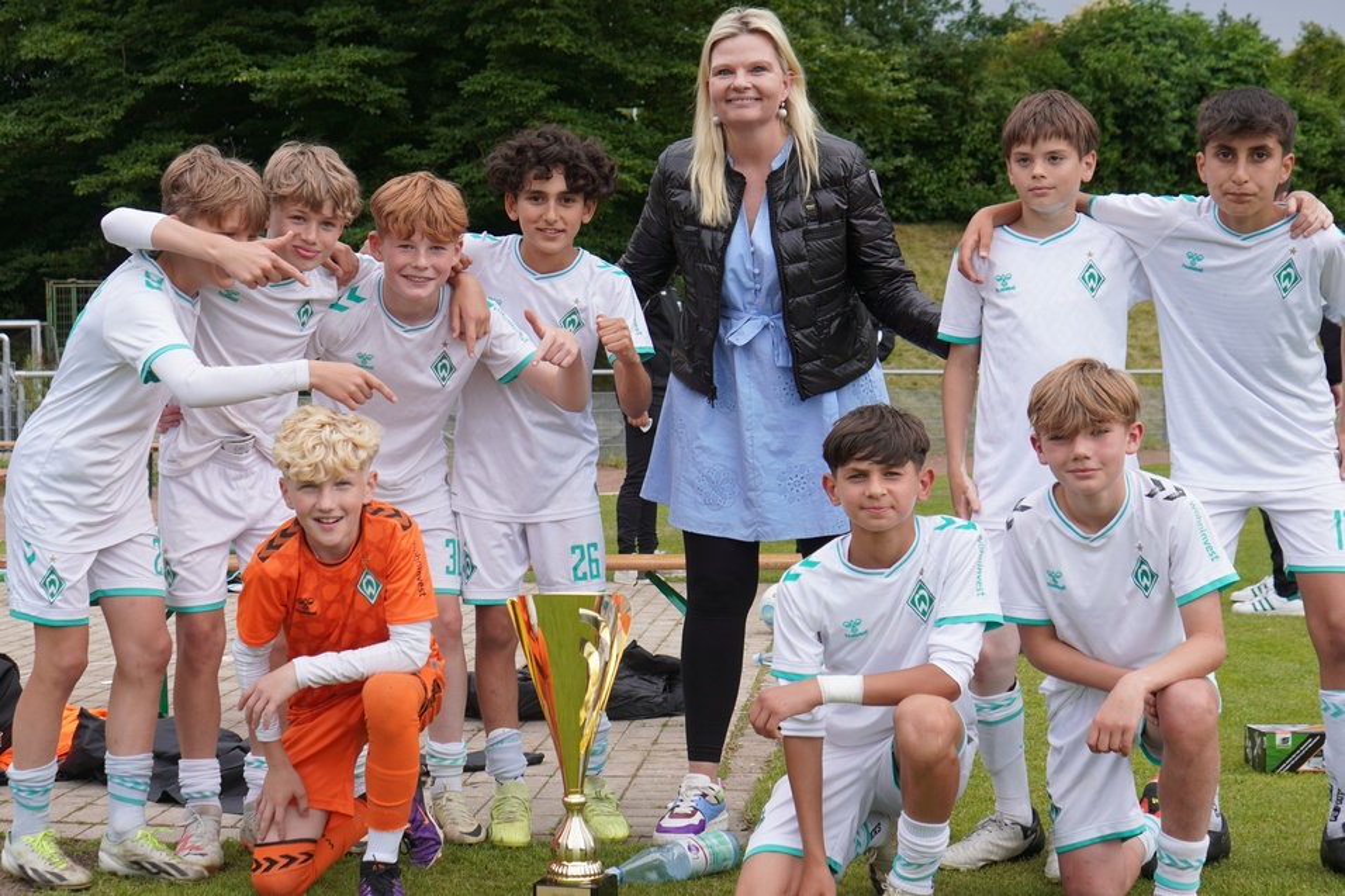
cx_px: 672
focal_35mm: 42
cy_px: 448
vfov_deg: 31.9
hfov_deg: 46.4
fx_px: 1569
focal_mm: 28
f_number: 4.5
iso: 100
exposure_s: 1/320
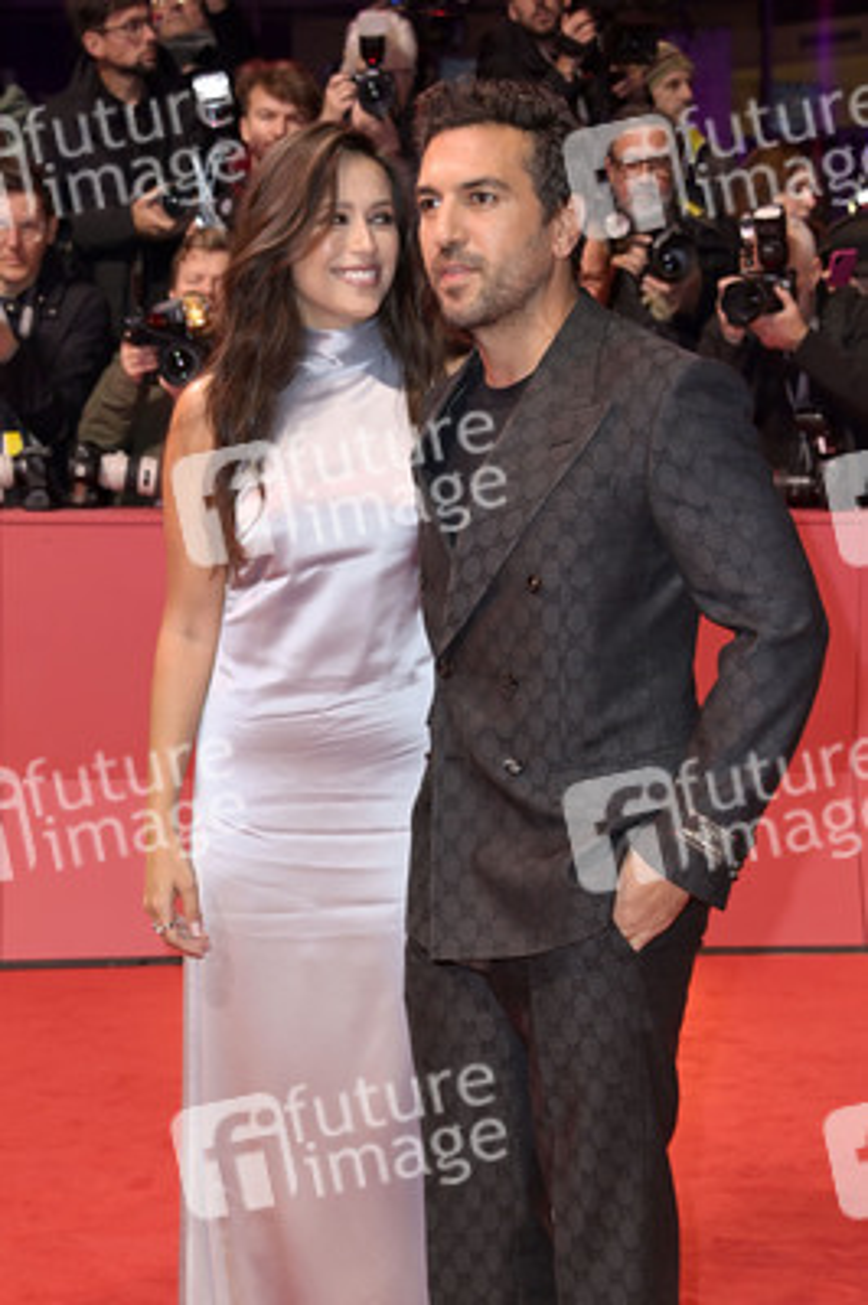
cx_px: 434
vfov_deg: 32.4
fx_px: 2246
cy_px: 652
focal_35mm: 62
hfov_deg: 21.9
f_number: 5.6
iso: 1000
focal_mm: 62
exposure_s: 1/160
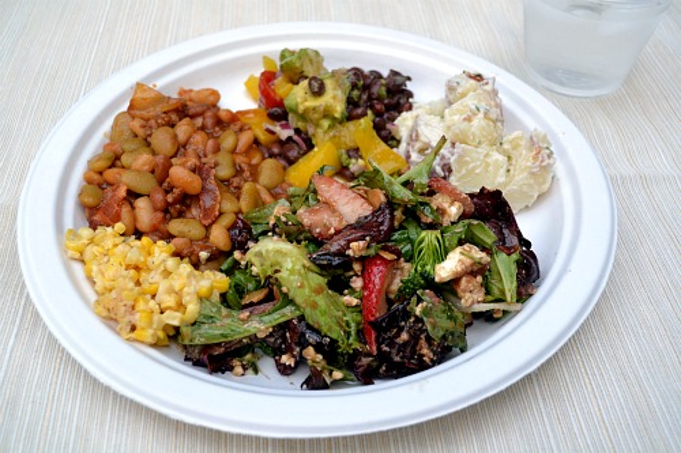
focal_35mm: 39
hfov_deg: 49.6
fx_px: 737
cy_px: 226
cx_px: 340
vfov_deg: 34.2
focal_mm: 26
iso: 400
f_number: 4.2
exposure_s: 1/60
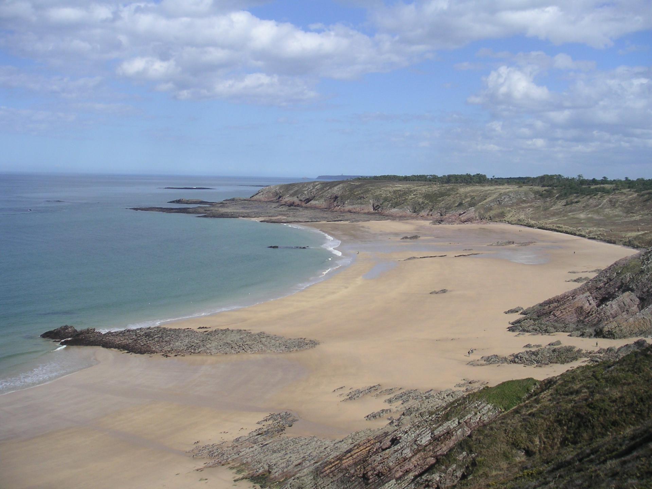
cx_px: 326
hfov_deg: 49.0
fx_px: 716
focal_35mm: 38
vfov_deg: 37.7
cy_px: 244
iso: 50
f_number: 6.7
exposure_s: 1/180
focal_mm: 6
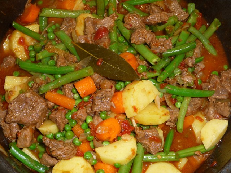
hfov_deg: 34.9
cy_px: 86
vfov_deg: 26.6
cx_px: 116
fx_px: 367
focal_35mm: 55
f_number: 4.3
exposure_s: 1/30
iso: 100
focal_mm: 9.3
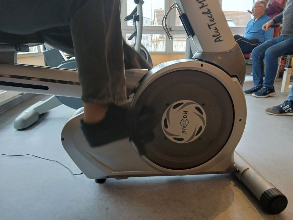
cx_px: 146
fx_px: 220
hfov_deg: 67.3
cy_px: 110
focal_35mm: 26
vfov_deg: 53.1
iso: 200
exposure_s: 1/50
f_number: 1.8
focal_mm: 3.98
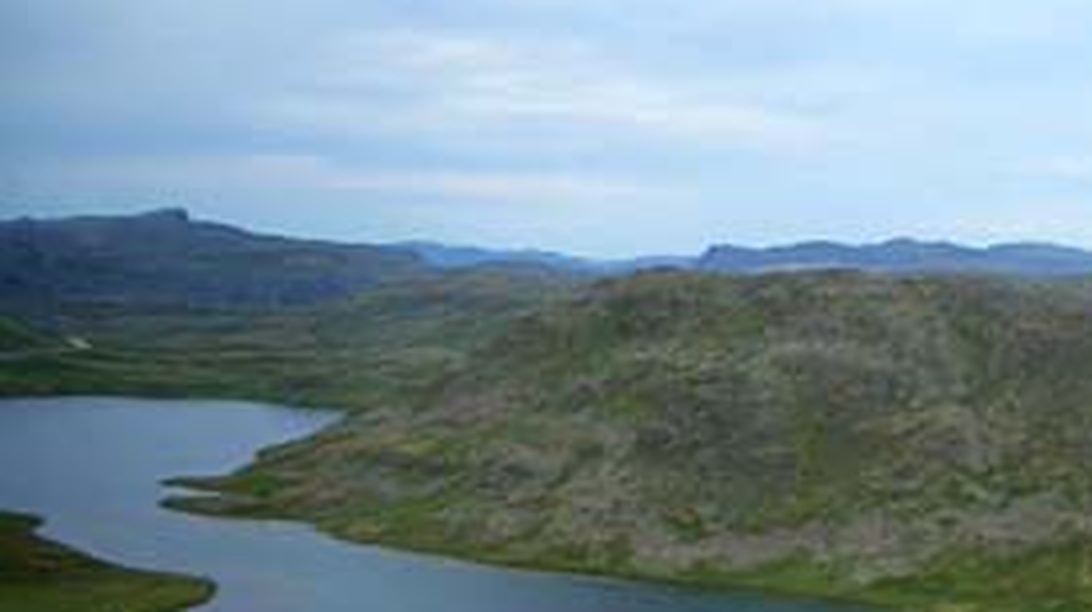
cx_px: 896
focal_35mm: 63
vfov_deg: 18.9
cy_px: 480
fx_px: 1823
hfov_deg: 32.3
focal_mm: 5.8
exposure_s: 1/60
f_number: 2.6
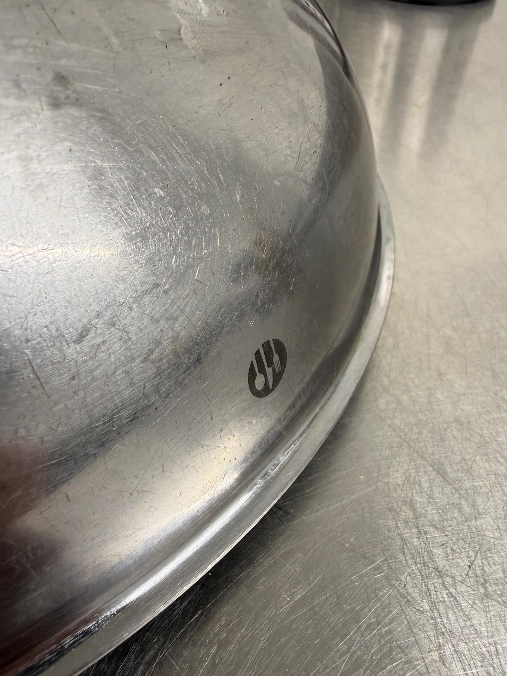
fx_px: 488
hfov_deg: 54.9
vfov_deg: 69.4
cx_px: 262
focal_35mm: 25
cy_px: 340
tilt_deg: -47.2
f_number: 2.2
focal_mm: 2.22
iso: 200
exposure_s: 1/100
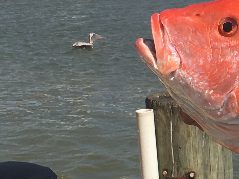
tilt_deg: -9.5
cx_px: 336
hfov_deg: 14.1
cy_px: 99
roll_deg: +0.1
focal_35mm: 133
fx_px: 918
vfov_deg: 11.1
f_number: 2.2
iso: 25
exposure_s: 1/2198
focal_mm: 4.15
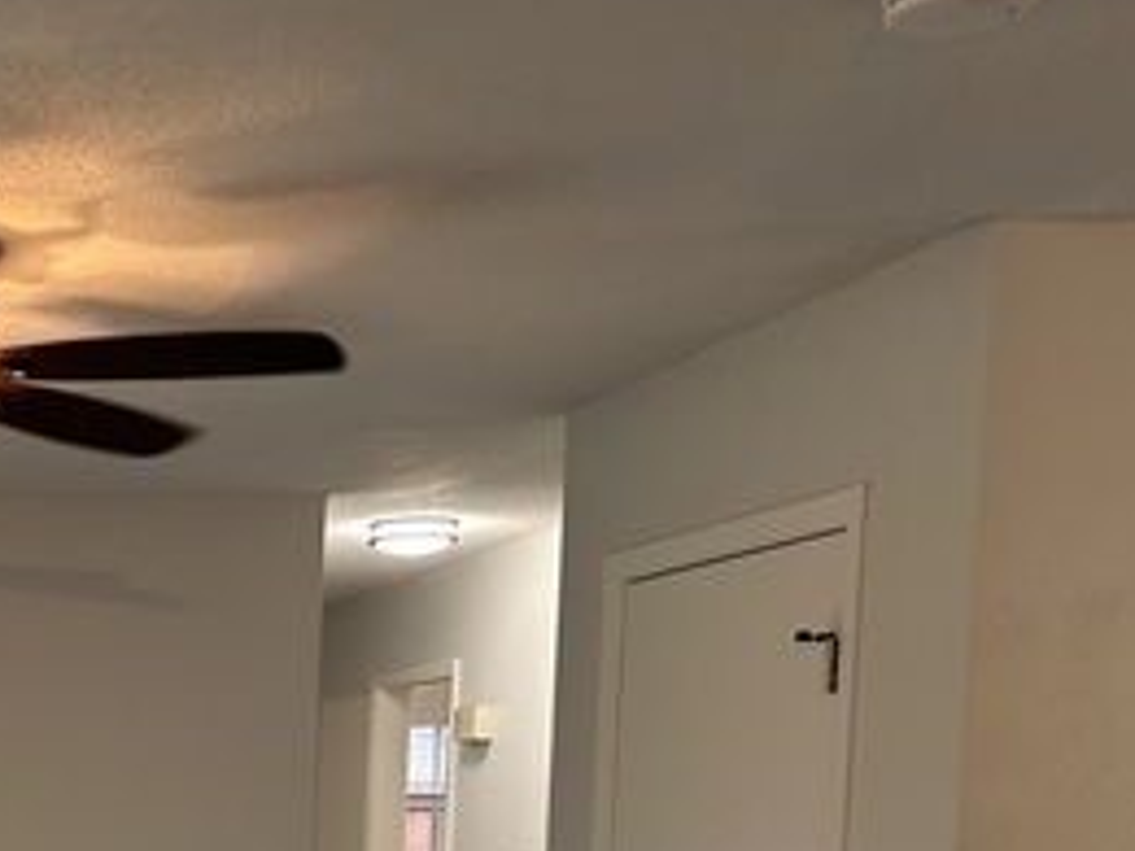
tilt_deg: -4.5
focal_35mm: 59
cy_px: 1008
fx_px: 1935
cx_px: -236
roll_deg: -0.7
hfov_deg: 28.4
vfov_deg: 22.9
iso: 125
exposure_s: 1/60
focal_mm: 6.86
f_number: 1.78
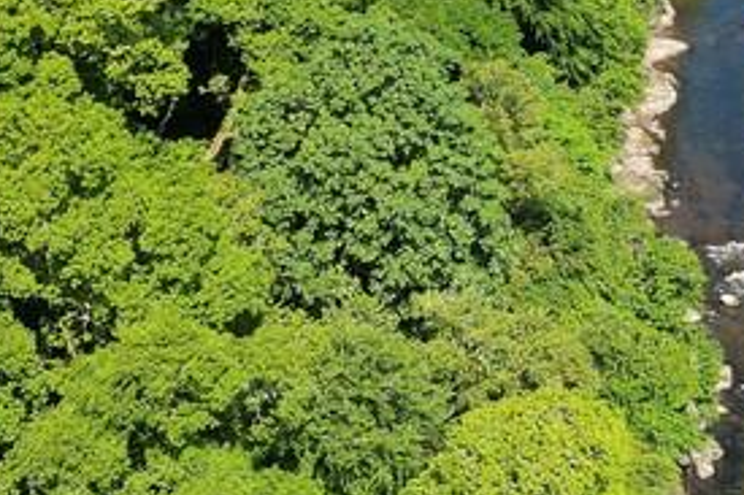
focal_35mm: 93
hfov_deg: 21.2
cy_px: 197
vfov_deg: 14.7
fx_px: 1921
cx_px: 741
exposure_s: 1/1250
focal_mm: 6.72
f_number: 1.7
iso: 100
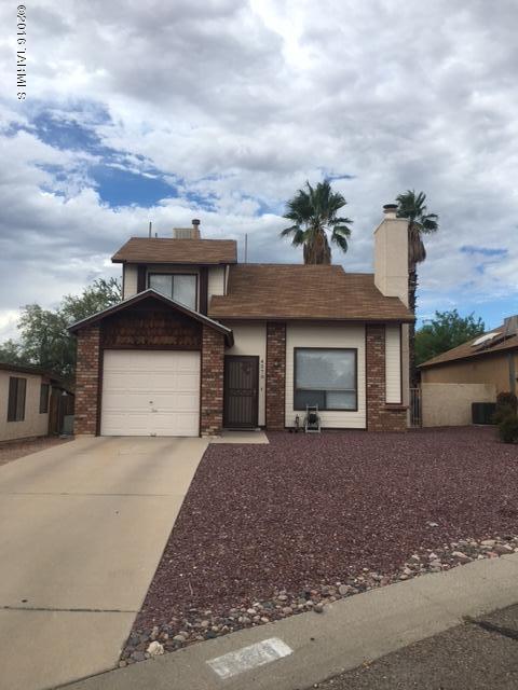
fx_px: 579
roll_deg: -1.1
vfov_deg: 61.7
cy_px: 345
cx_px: 259
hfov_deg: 48.2
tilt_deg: +5.5
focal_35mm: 29
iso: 25
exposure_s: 1/1326
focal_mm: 4.15
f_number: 2.2
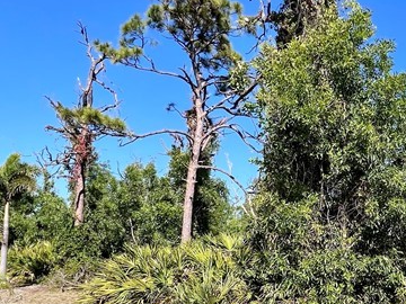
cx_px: 379
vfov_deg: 38.1
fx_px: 434
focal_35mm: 37
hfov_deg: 44.7
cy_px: 209
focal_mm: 1.57
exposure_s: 1/968
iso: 32
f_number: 1.8
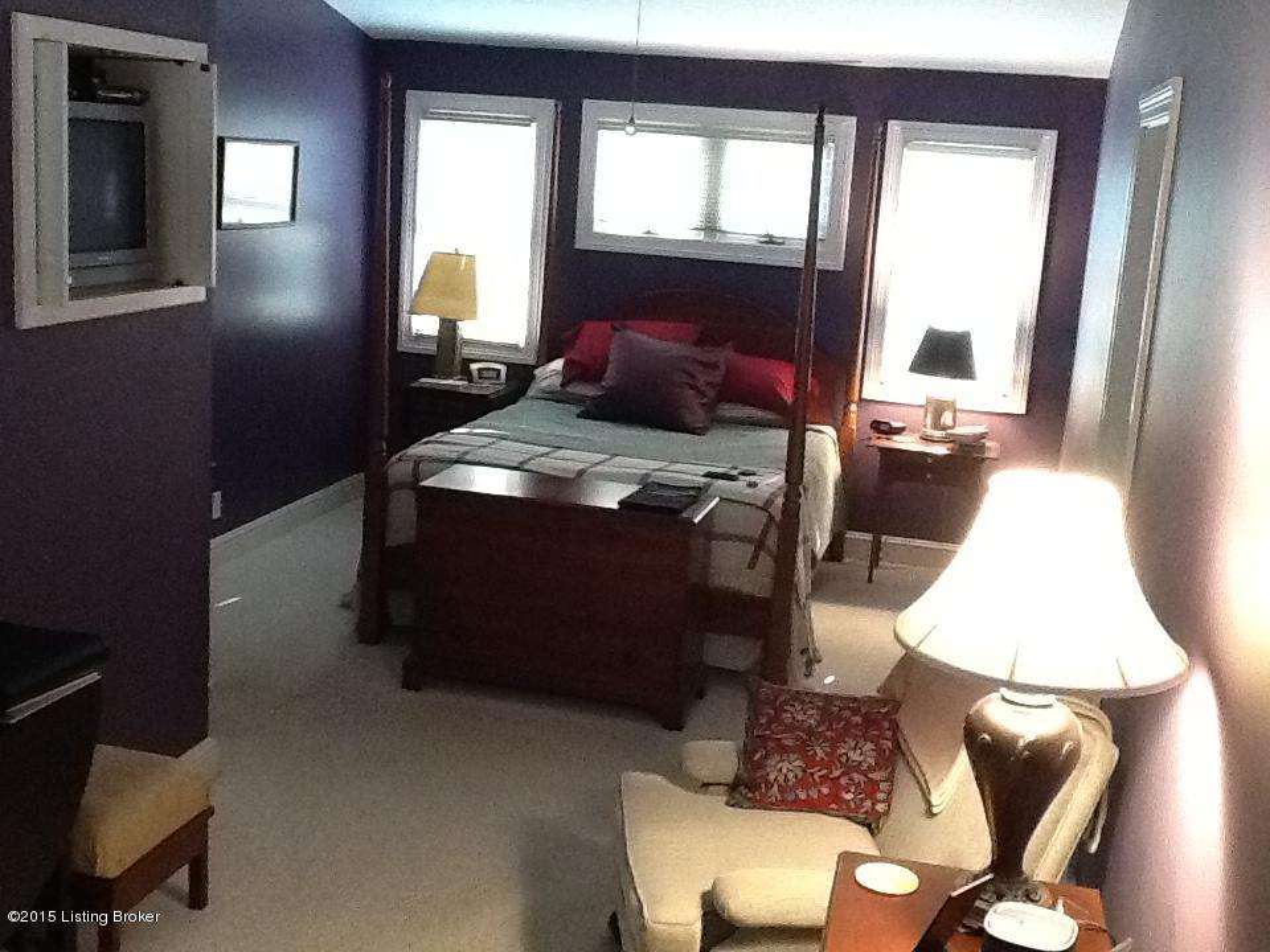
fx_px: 1614
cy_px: 476
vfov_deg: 32.9
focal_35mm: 44
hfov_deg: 42.9
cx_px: 635
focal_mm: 2.03
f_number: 2.4
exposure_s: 1/30
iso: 400
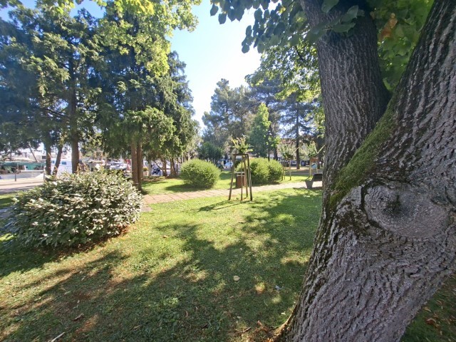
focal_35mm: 13
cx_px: 228
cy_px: 171
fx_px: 171
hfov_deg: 106.2
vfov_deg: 89.9
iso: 40
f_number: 2.2
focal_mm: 1.74
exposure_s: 1/364
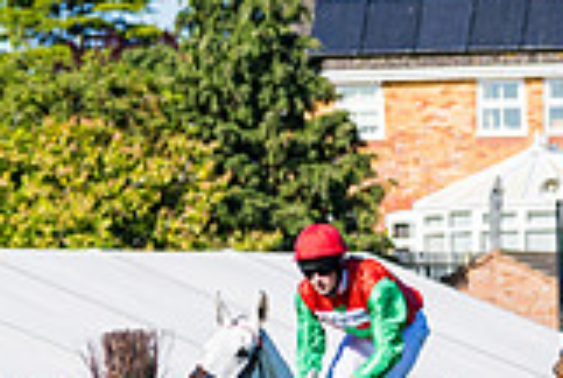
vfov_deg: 2.2
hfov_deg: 3.3
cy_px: 646
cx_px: 711
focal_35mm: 621
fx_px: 9730
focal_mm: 110
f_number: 4
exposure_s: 1/1600
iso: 100
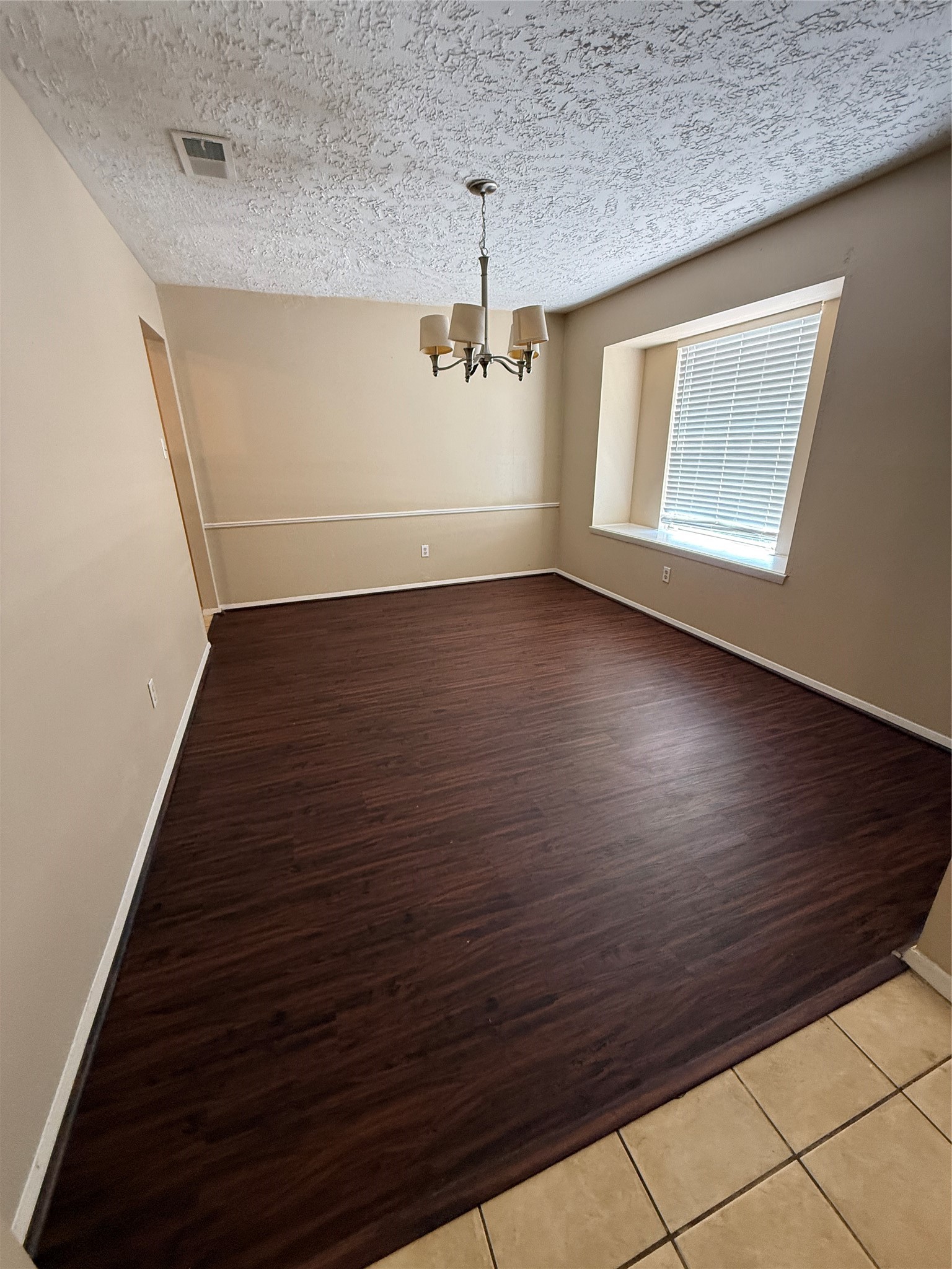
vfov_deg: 102.1
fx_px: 513
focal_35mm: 14
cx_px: 476
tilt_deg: -20.6
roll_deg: +0.5
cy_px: 634
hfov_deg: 85.7
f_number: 2.2
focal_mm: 2.22
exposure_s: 1/60
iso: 320
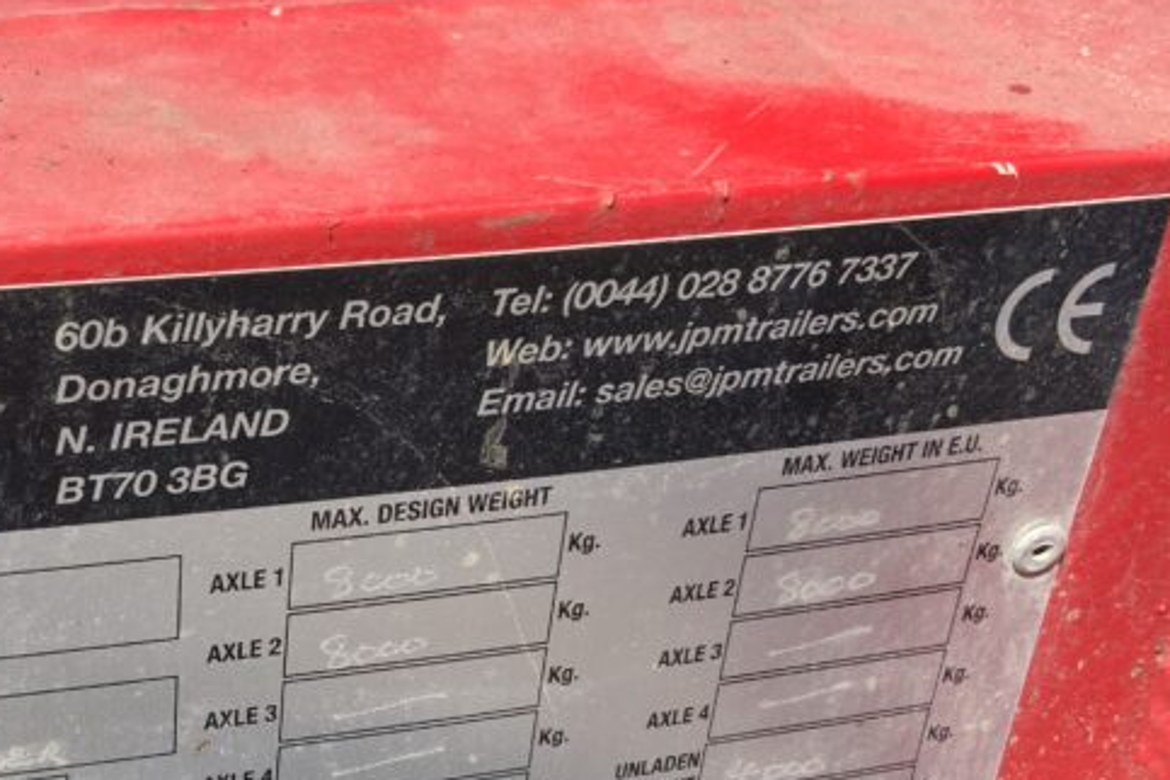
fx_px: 2080
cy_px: 598
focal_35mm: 64
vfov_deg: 21.0
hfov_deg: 31.0
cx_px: 317
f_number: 1.8
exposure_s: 1/1195
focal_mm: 3
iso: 16
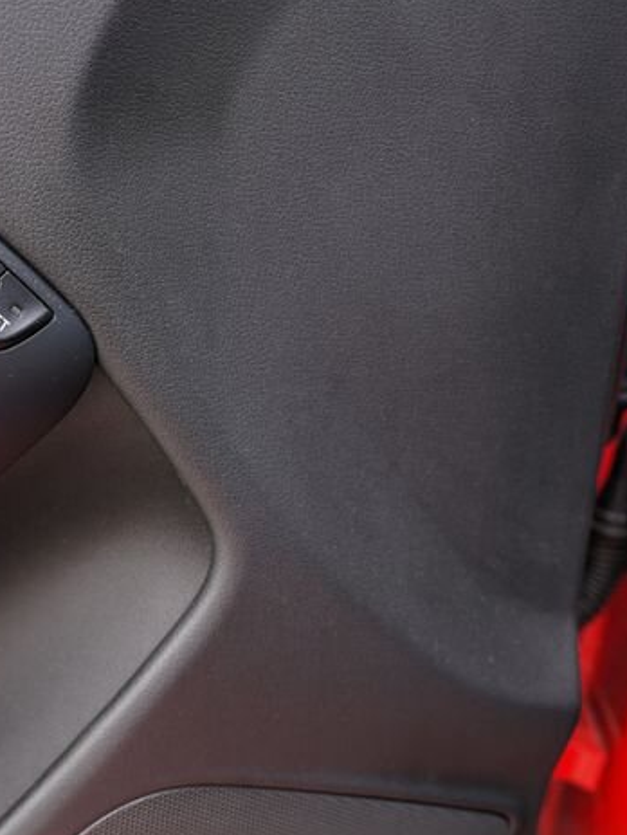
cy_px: 401
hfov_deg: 24.3
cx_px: -225
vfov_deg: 37.5
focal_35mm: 51
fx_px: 1230
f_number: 4
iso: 100
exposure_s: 1/60
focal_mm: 24
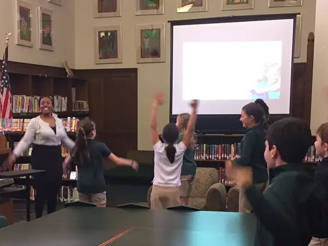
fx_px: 644
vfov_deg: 21.2
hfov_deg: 28.4
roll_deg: +0.4
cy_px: 213
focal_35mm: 68
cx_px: 111
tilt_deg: -10.4
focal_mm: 4.15
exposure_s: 1/30
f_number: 2.2
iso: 125
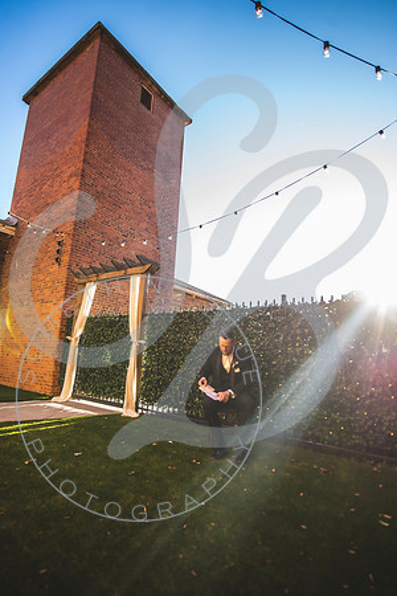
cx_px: 198
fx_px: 298
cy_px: 298
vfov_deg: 90.0
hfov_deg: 67.4
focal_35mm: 18
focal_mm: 18
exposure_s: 1/500
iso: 250
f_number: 2.8
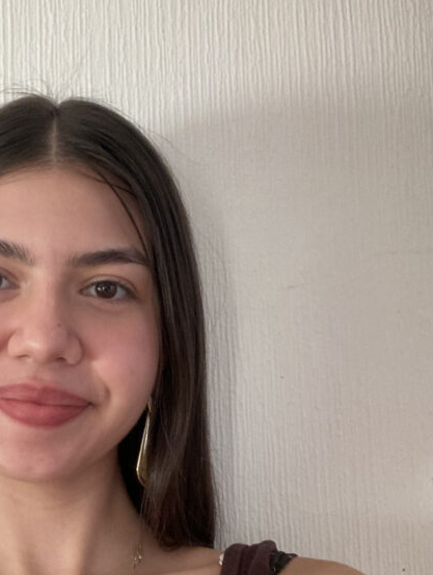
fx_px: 982
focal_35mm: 59
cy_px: 324
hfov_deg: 24.2
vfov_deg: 32.6
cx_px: 53
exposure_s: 1/60
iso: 250
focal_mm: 2.87
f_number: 2.2
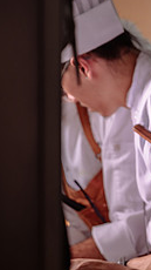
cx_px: 317
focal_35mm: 211
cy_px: 196
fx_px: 1505
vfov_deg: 10.2
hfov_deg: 5.6
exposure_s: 1/100
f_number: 4
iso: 100
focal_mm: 70
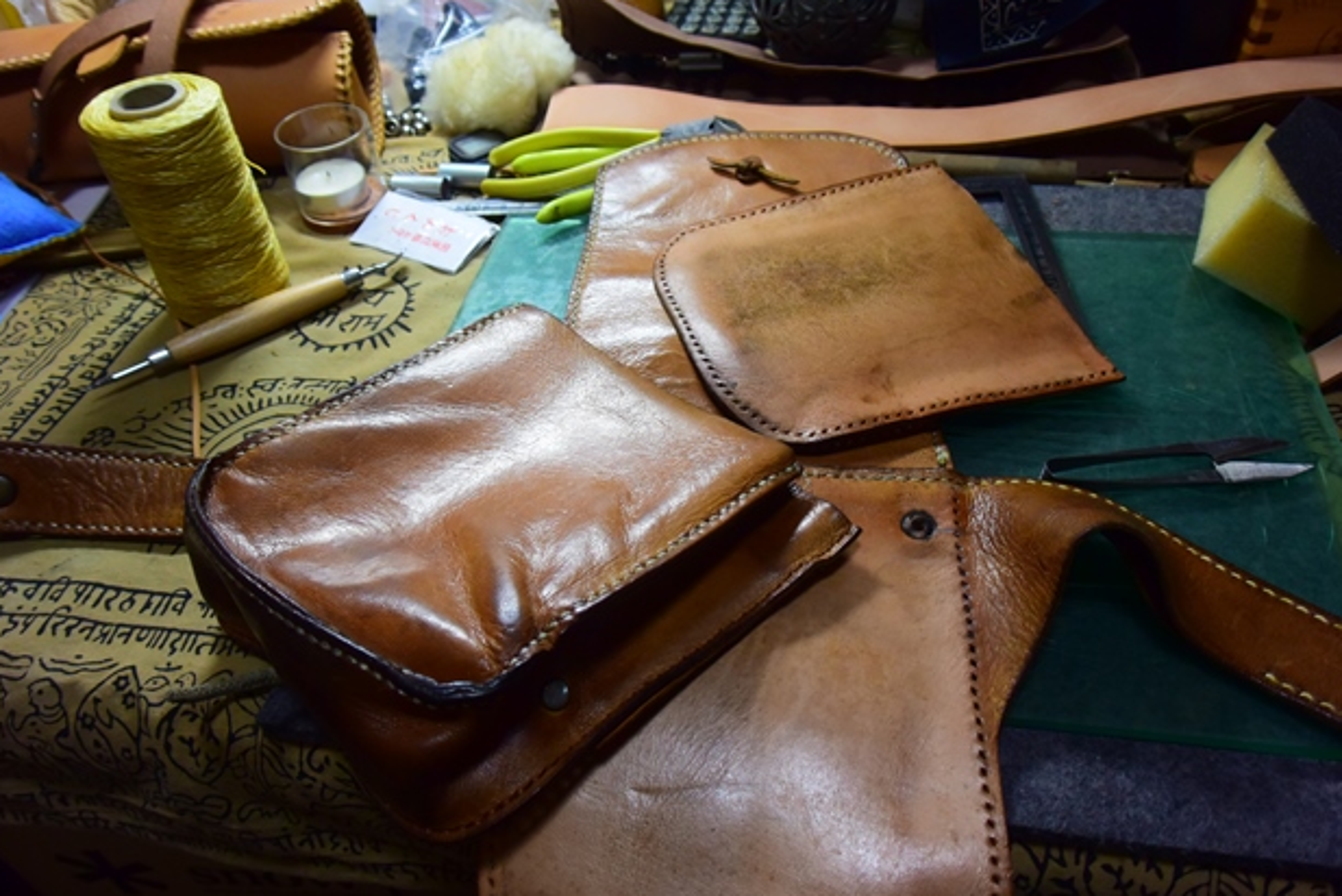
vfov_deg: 46.4
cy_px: 440
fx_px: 1044
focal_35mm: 28
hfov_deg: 65.4
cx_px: 681
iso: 800
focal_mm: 10
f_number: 3.5
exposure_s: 1/100
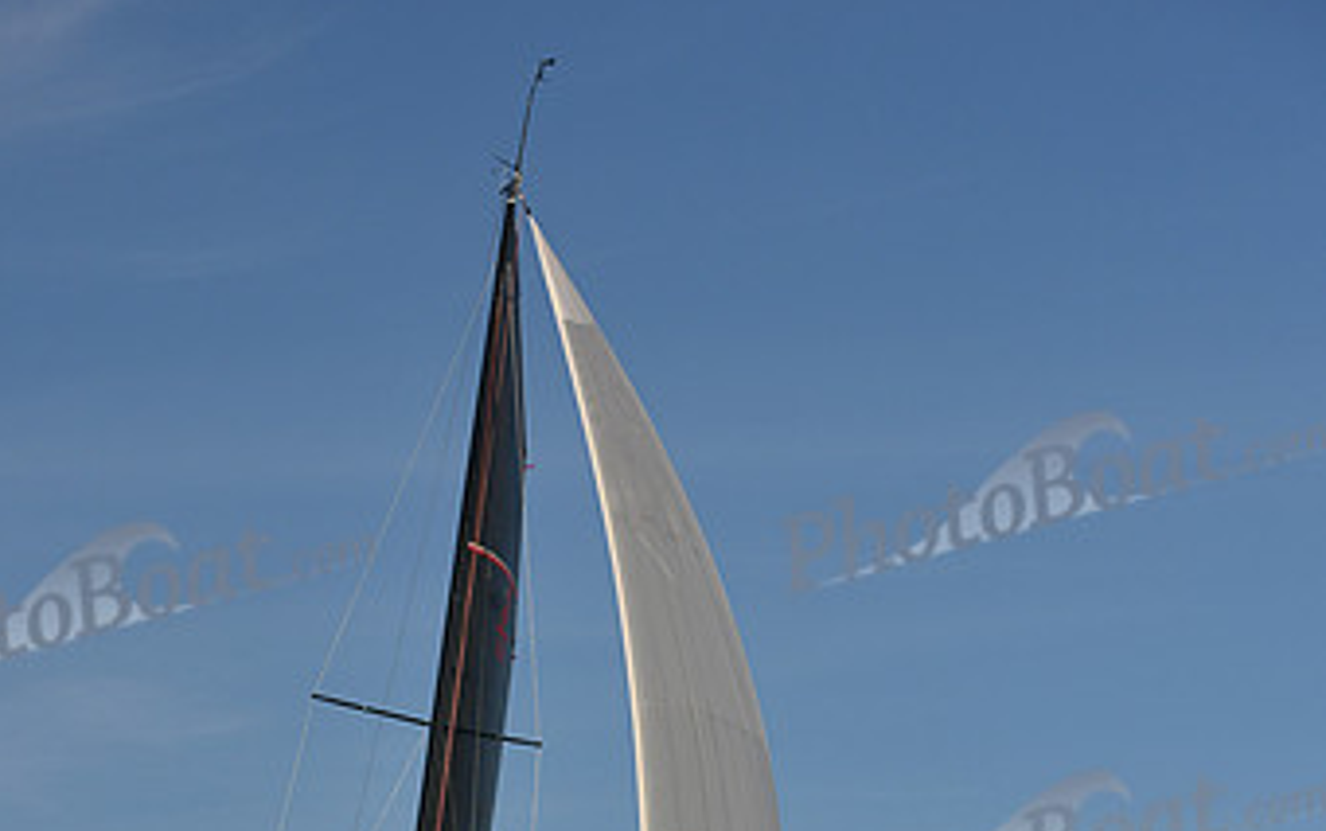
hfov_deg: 15.0
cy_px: 1112
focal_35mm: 139
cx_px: 579
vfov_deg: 9.3
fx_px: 5026
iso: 250
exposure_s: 1/800
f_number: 7.1
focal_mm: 80
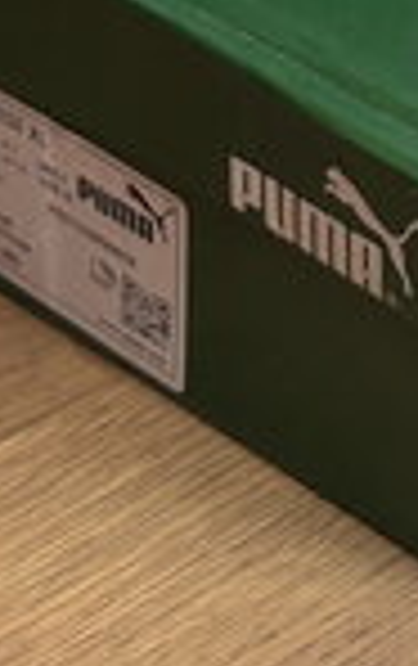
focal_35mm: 198
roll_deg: -0.5
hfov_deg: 6.6
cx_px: 643
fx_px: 3595
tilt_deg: -34.9
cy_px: -317
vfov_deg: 10.2
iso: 40
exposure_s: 1/100
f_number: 1.6
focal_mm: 5.96
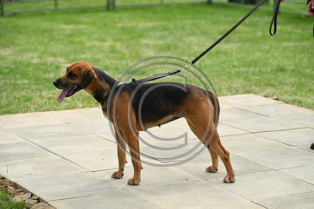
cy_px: 104
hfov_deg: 16.8
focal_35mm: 122
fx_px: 1064
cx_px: 157
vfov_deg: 11.2
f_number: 4.5
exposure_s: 1/1000
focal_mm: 122
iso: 200
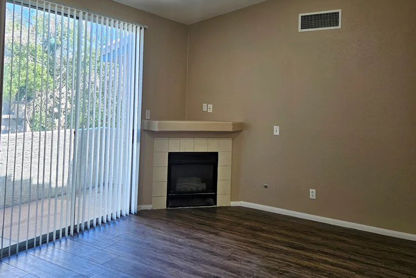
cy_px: 93
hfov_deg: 58.7
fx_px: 370
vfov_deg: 40.6
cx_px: 208
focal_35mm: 32
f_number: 1.8
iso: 40
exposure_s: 1/120
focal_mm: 5.4
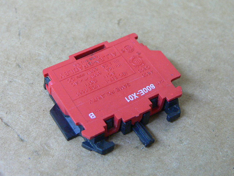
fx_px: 521
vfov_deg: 19.1
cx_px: 117
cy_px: 88
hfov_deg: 25.3
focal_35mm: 77
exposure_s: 1/10
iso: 200
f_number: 2.8
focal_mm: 10.1
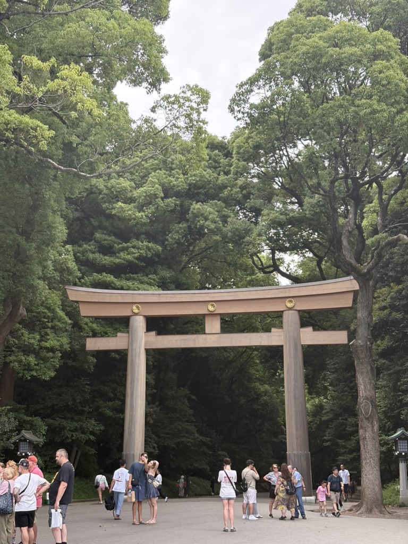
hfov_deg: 28.0
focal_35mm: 52
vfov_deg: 36.8
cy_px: 272
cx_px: 204
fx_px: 817
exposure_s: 1/539
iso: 50
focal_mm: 5.96
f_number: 1.6
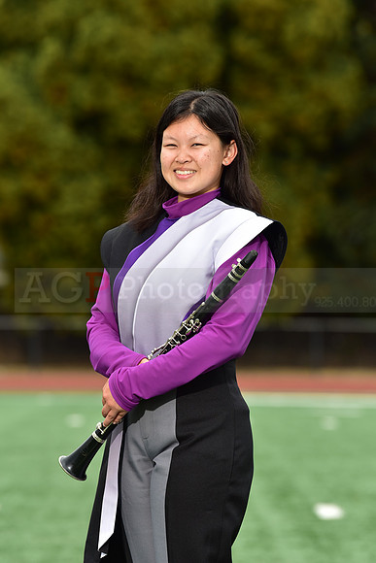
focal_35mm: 200
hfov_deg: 6.9
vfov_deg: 10.3
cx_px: 188
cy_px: 282
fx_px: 3131
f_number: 5
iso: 500
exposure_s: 1/250
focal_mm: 200
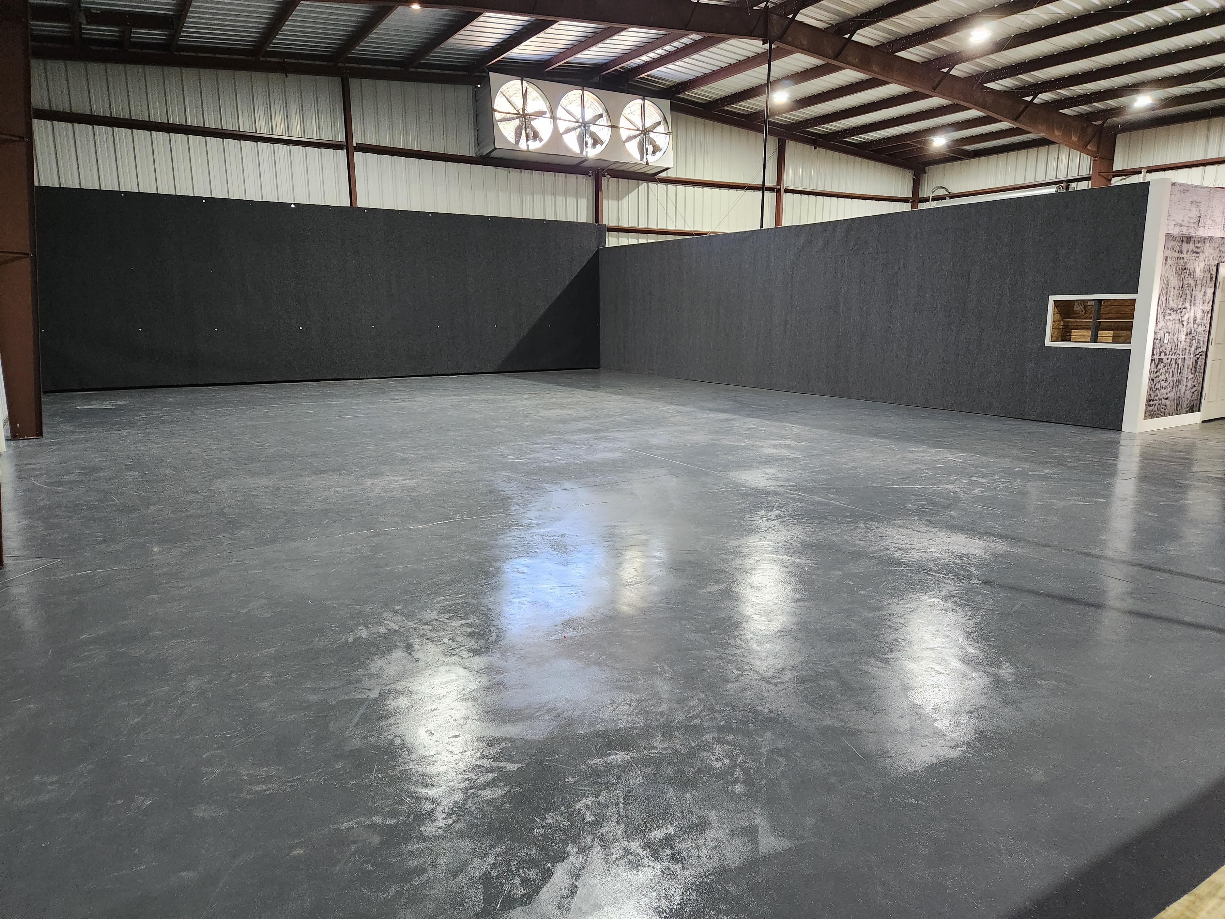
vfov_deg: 58.9
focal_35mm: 23
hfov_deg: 73.9
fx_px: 814
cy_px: 460
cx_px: 612
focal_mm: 5.4
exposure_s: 1/120
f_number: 1.8
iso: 800
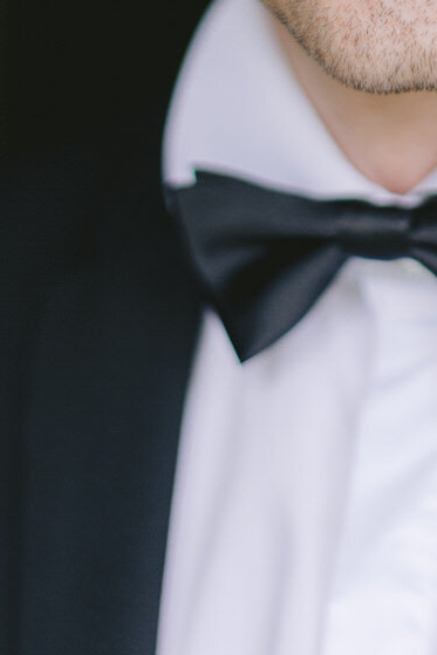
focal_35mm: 143
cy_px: -214
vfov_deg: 13.8
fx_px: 2602
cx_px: 416
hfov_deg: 9.5
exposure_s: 1/1000
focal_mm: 50
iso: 250
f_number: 1.4
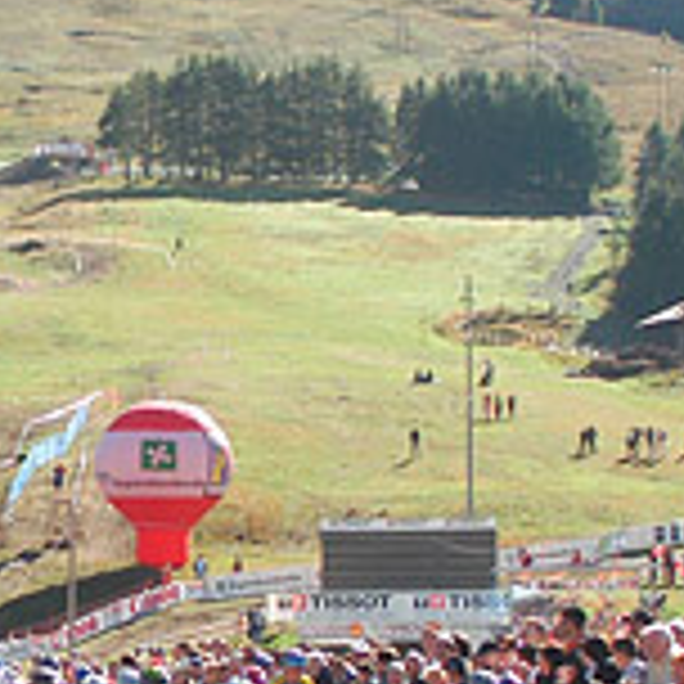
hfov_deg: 12.2
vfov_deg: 12.4
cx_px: 4
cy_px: 430
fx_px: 3152
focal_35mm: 141
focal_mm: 28
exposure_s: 1/1500
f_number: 3.2
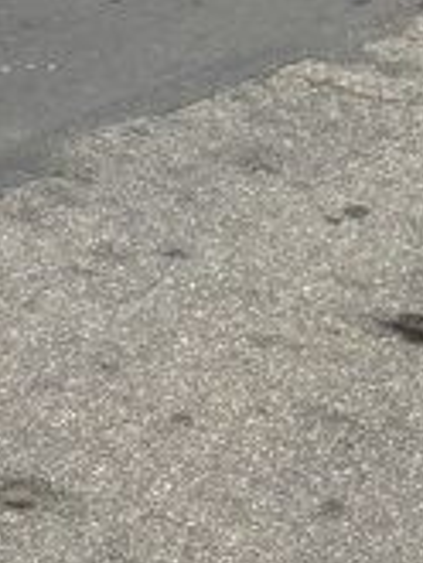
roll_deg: +0.5
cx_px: -338
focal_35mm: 151
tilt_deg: +2.2
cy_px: -990
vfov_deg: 10.3
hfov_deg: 9.4
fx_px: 2457
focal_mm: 5.96
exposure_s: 1/2857
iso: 50
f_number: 1.6
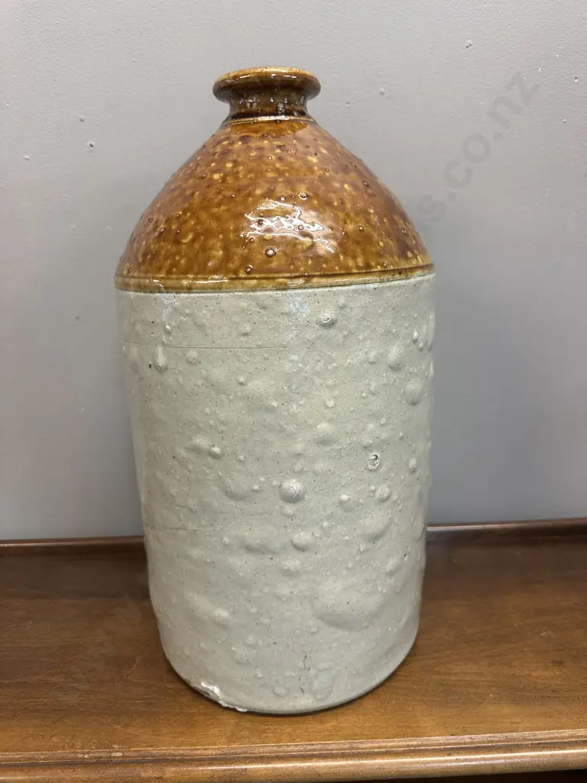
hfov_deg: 56.8
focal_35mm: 24
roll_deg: +2.0
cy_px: 392
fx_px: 543
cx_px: 294
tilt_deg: -16.4
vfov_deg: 71.6
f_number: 1.78
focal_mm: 6.86
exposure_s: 1/50
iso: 200
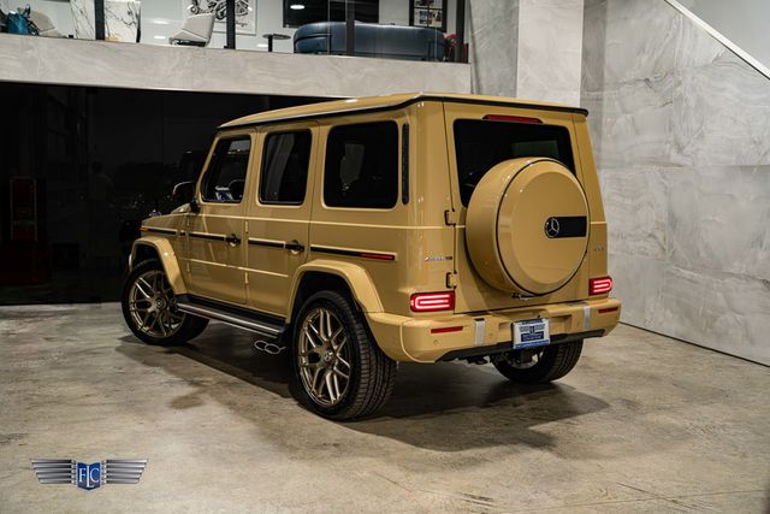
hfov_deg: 50.7
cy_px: 257
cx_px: 385
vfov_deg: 35.1
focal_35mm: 38
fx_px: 813
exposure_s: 1/100
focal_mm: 38
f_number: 4
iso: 1600
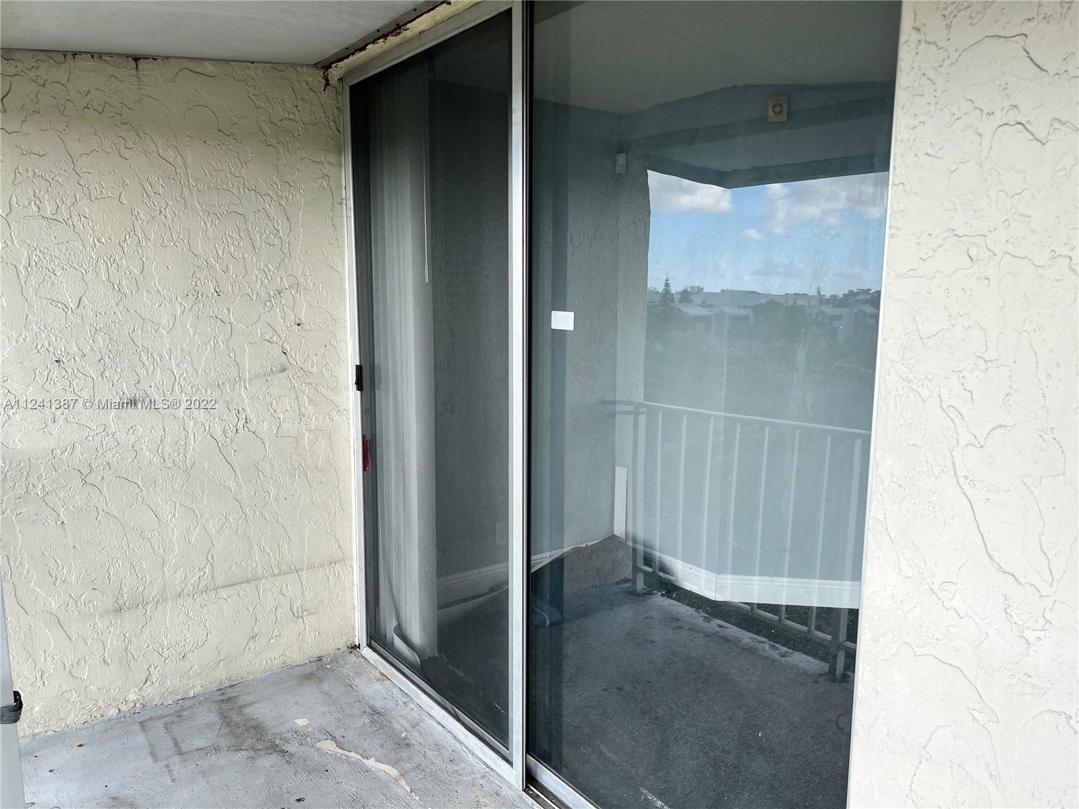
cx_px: 540
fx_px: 810
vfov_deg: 53.1
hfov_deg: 67.3
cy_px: 404
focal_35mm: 26
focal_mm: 5.7
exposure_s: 1/723
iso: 50
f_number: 1.5
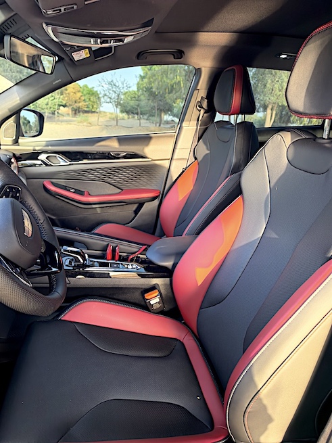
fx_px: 307
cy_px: 222
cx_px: 166
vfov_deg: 71.6
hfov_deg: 56.8
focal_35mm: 24
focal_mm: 8.5
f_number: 2
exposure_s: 1/100
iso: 50
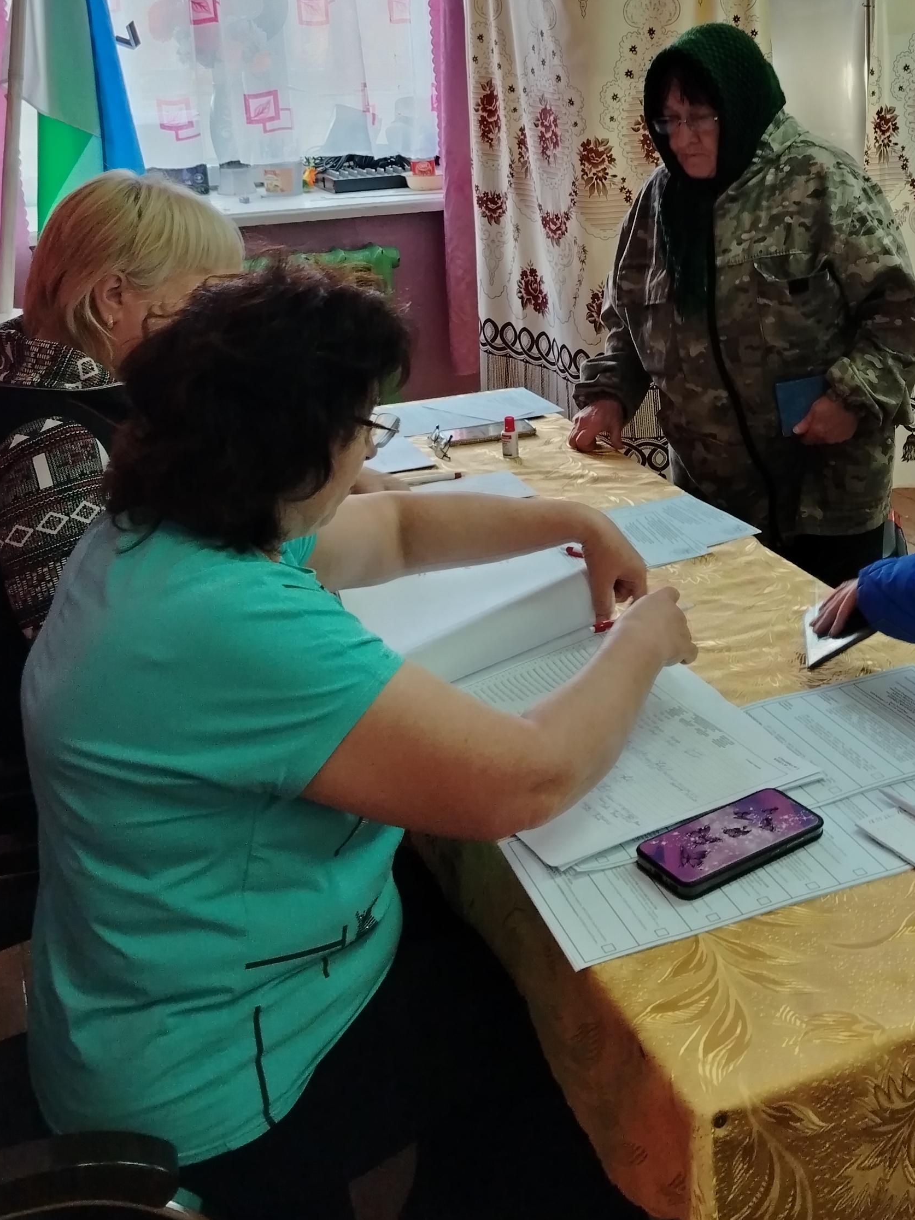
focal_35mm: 43
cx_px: 656
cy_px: 347
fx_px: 1516
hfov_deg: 33.1
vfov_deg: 42.9
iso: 534
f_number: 1.75
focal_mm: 5.25
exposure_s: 1/50
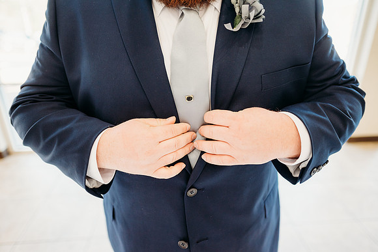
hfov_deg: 73.7
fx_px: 252
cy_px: 126
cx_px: 189
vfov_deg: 53.2
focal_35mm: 24
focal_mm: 24
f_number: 1.8
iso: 320
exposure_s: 1/160
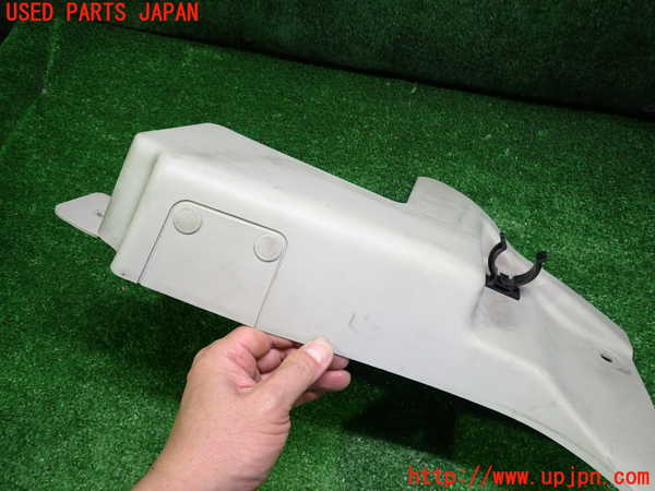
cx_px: 328
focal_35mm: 25
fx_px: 473
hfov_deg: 69.4
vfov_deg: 54.9
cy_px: 246
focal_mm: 4.5
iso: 200
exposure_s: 1/30
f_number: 2
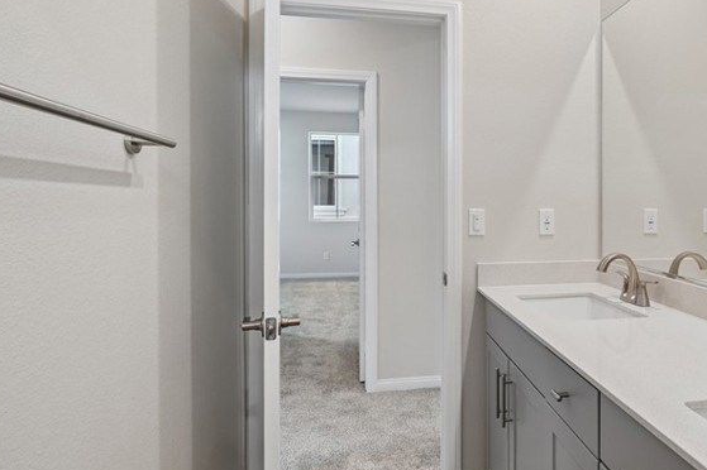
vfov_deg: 56.8
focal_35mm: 22
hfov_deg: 76.0
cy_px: 191
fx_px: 432
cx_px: 474
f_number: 8
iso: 400
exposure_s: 1/20
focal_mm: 12
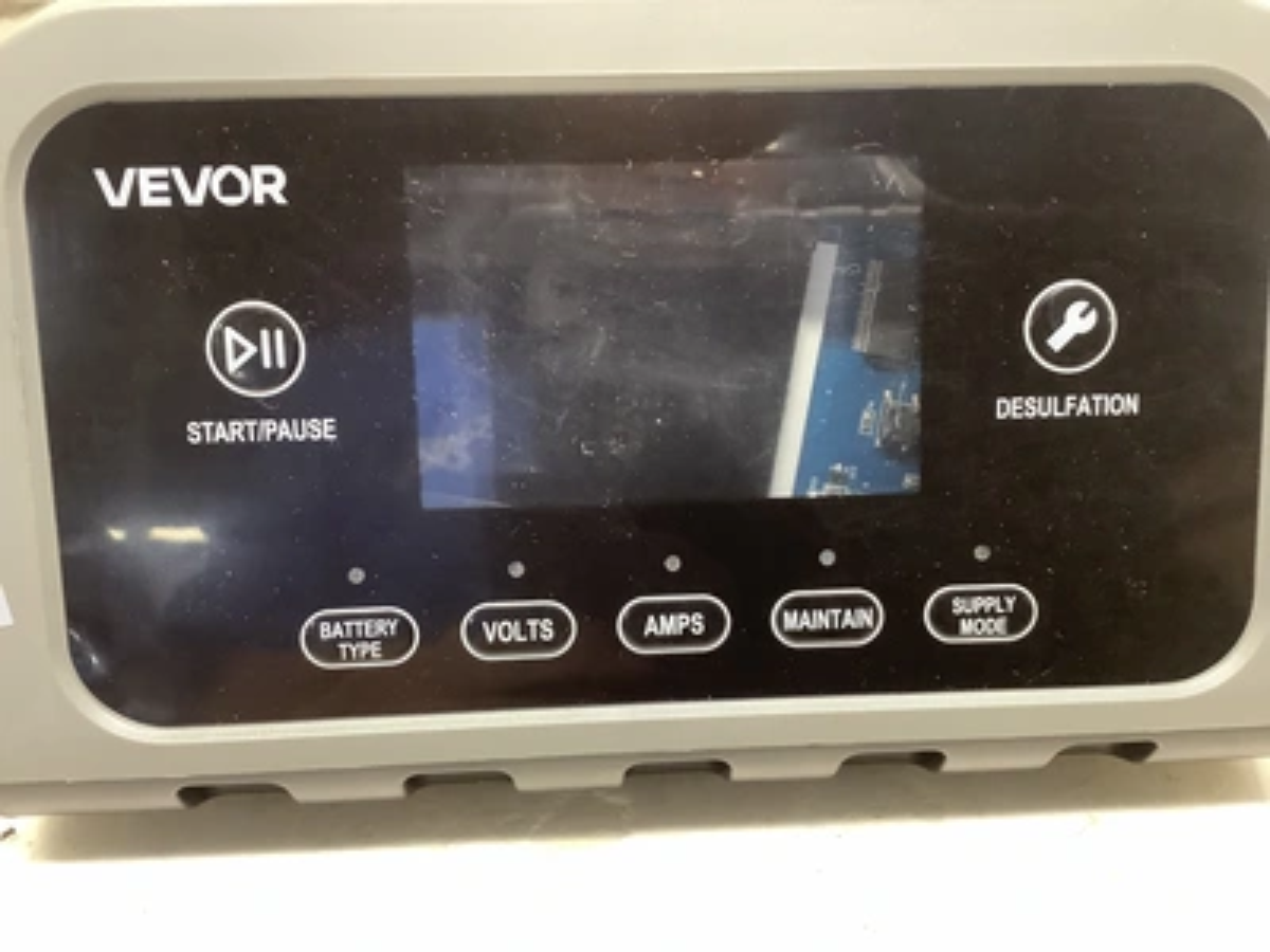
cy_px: 476
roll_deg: +0.1
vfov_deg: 45.4
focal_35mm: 31
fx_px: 1137
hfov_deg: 58.4
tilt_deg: -33.6
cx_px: 635
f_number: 2.4
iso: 320
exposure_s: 1/60
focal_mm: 3.3
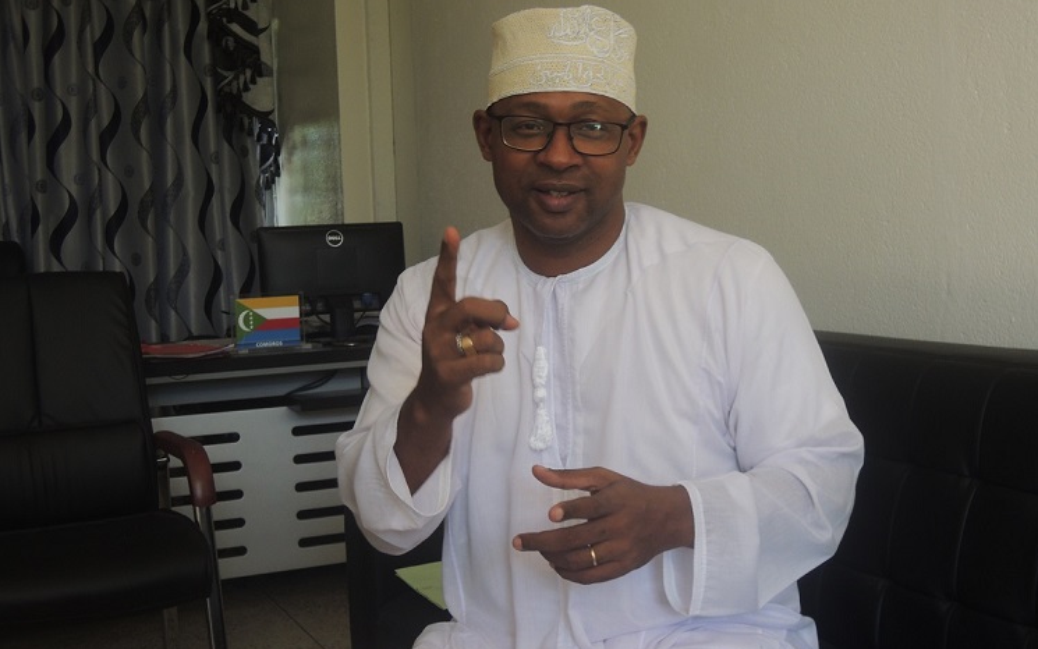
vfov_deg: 26.9
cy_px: 345
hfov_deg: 41.8
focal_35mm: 48
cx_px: 521
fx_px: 1358
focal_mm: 8.1
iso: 180
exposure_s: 1/50
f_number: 3.5
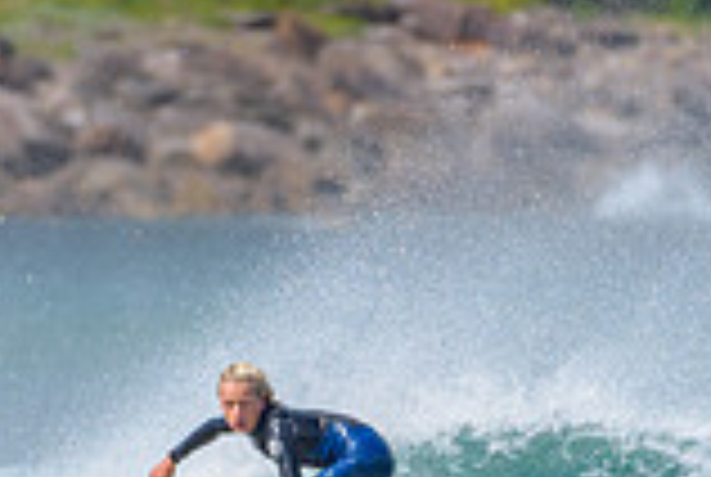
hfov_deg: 0.9
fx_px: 44461
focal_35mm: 2247
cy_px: 575
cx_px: 228
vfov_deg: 0.6
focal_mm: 500
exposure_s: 1/2000
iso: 250
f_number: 5.6
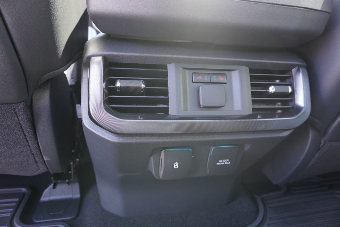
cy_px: 114
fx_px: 227
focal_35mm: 24
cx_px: 170
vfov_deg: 53.2
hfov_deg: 73.7
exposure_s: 1/60
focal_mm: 16
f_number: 4
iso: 1000
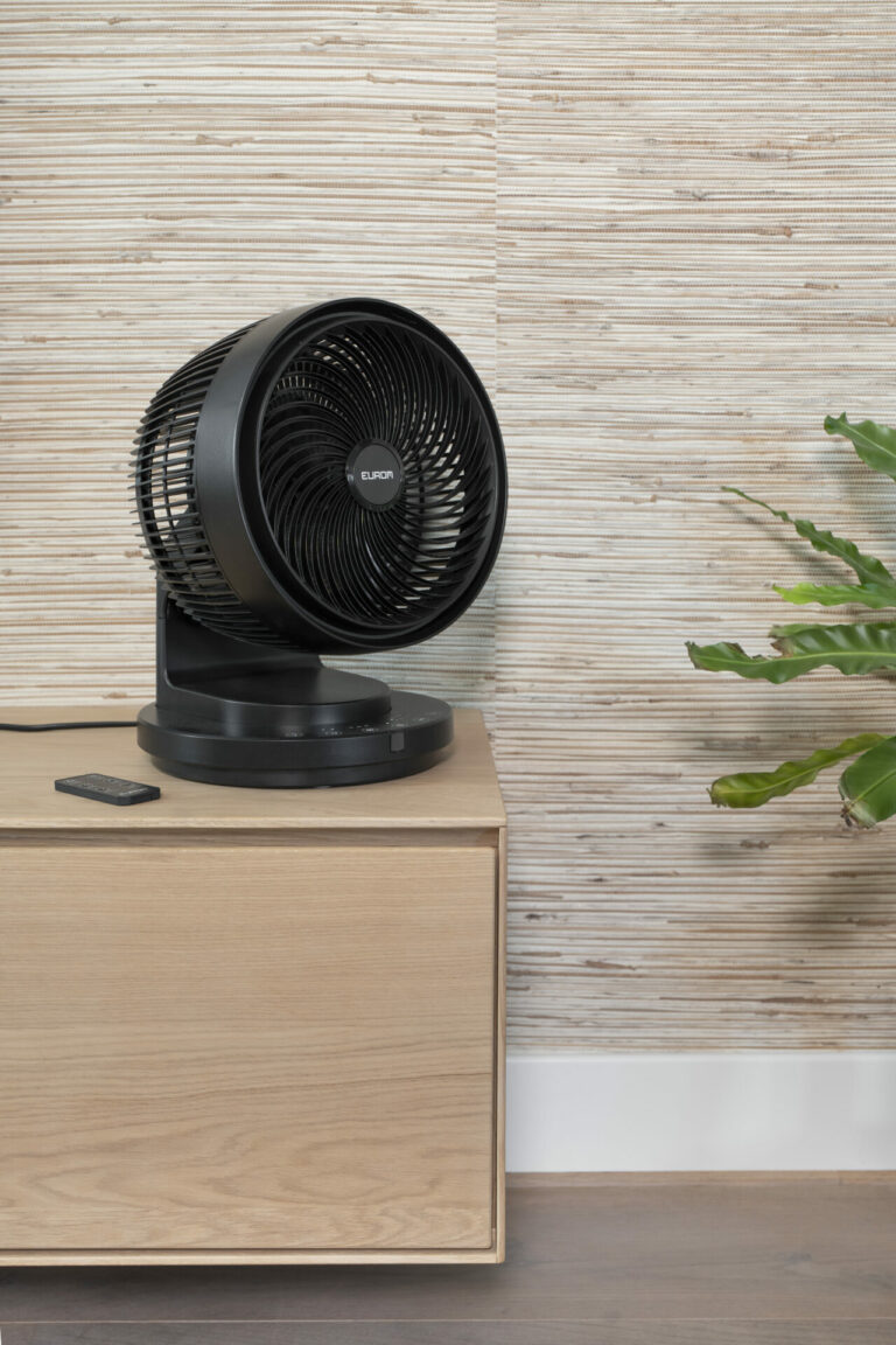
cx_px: 448
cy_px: 672
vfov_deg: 46.2
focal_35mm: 42
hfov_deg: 31.7
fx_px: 1575
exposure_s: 1/8
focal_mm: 42.2
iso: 320
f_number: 5.6
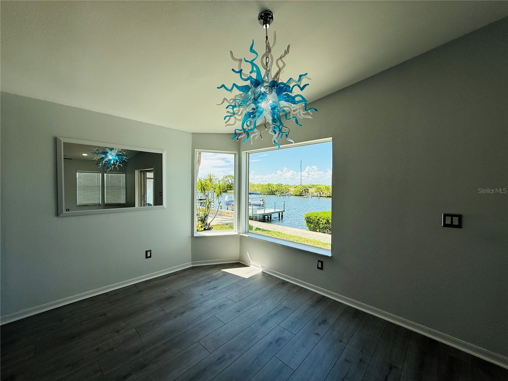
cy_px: 190
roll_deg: +0.1
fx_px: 205
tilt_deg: -1.4
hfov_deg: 102.1
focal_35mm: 14
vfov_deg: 85.7
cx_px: 254
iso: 50
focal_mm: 2.22
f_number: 2.2
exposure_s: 1/1145
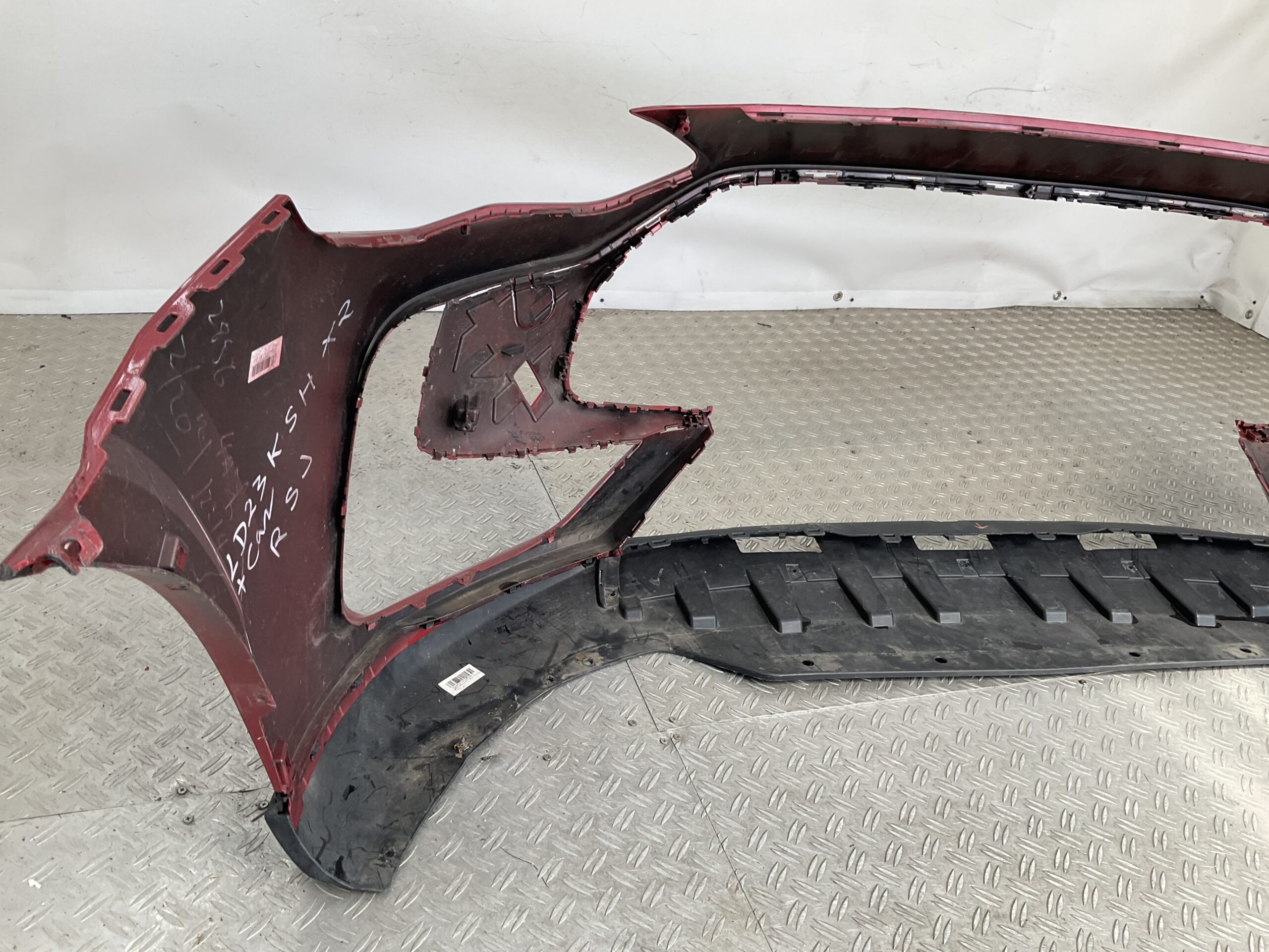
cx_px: 634
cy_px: 476
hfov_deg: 61.7
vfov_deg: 48.2
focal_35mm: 29
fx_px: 1063
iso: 16
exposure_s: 1/154
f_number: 1.8
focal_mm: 3
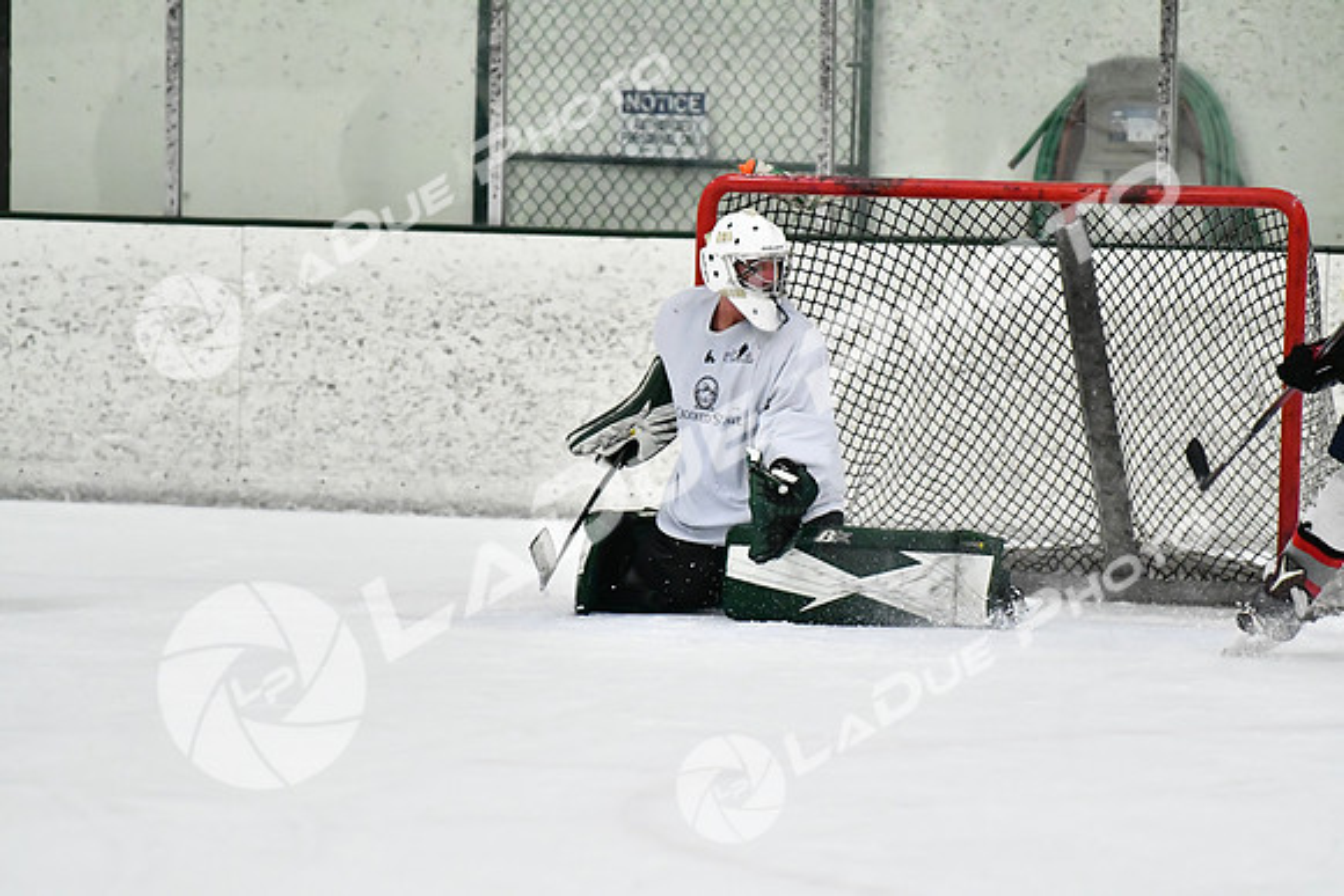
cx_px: 672
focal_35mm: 285
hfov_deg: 7.2
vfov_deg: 4.8
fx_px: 10642
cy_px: 448
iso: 6400
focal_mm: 190
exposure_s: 1/2000
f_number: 2.8
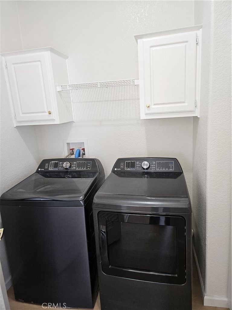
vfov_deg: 73.9
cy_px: 155
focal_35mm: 23
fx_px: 206
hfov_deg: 58.9
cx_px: 116
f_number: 1.8
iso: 250
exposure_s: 1/120
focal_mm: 5.4
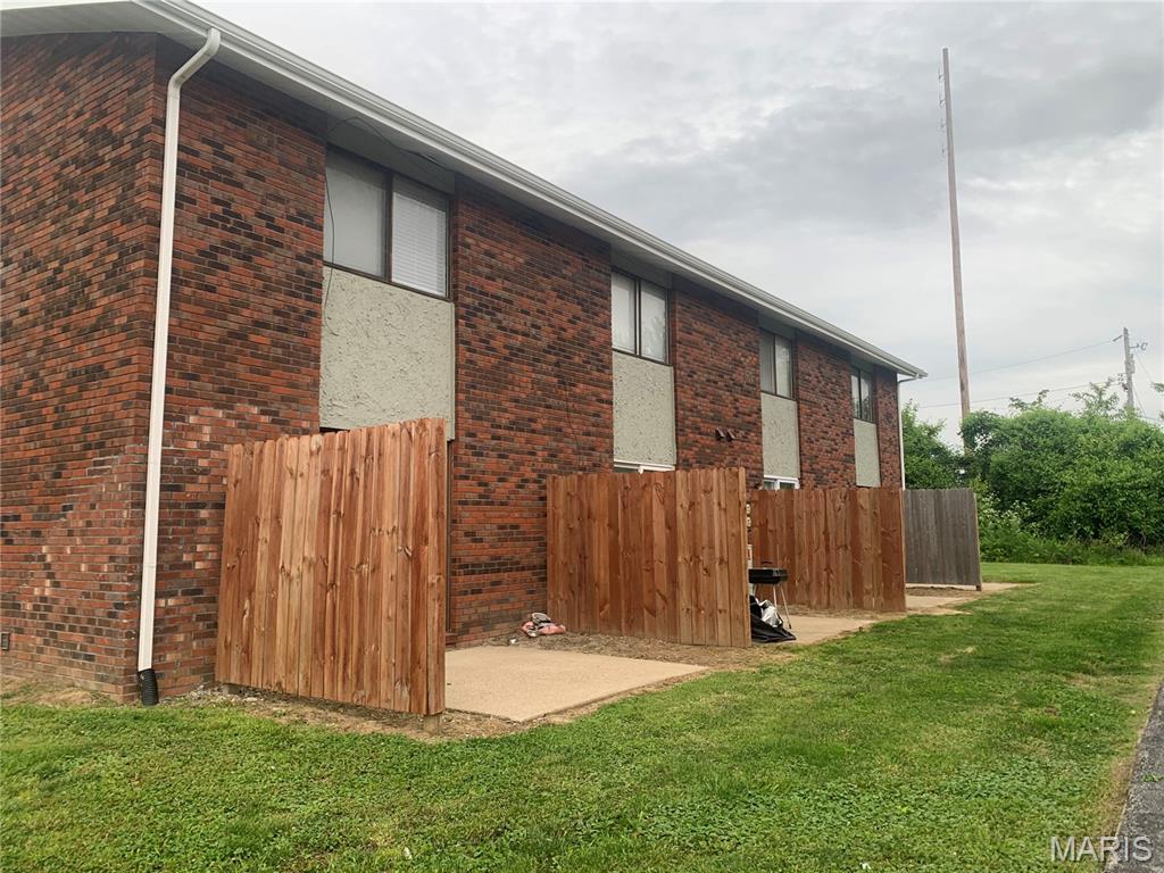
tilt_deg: +6.5
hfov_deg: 67.3
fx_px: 874
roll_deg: +0.7
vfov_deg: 53.1
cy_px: 436
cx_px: 582
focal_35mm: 26
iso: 25
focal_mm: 4.25
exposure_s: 1/136
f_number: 1.8
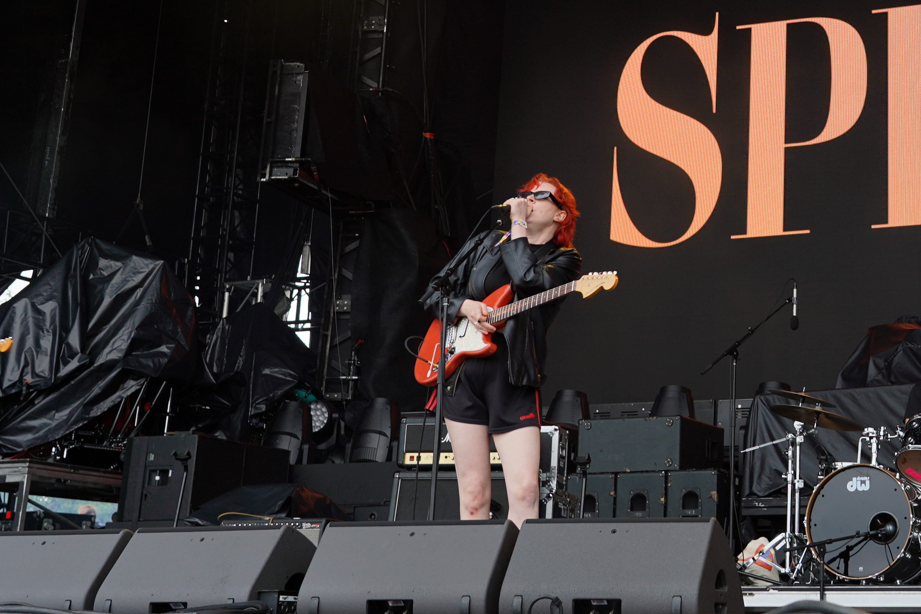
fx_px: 1791
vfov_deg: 19.1
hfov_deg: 27.9
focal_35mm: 70
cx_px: 802
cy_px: 40
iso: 100
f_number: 5
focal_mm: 35
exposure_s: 1/60
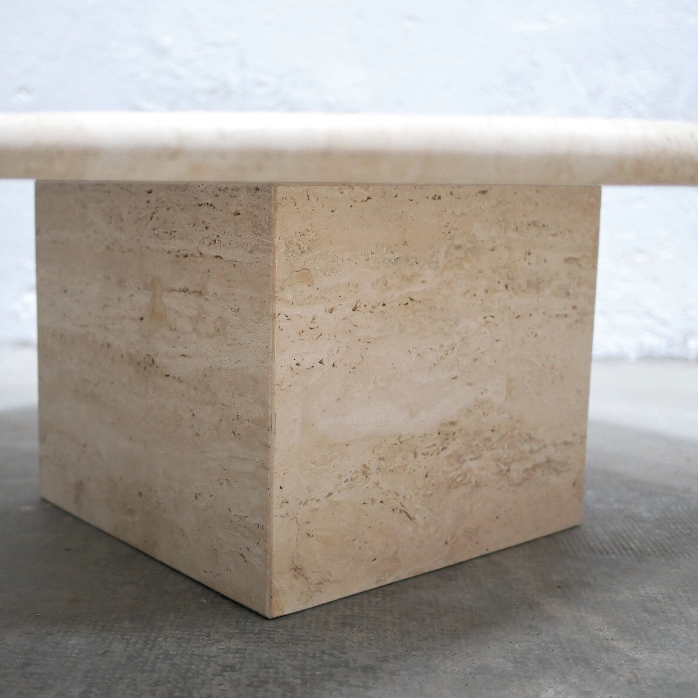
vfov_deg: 35.4
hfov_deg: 35.1
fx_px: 1095
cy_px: 349
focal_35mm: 48
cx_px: 254
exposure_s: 1/60
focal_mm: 20
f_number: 1.7
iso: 1250
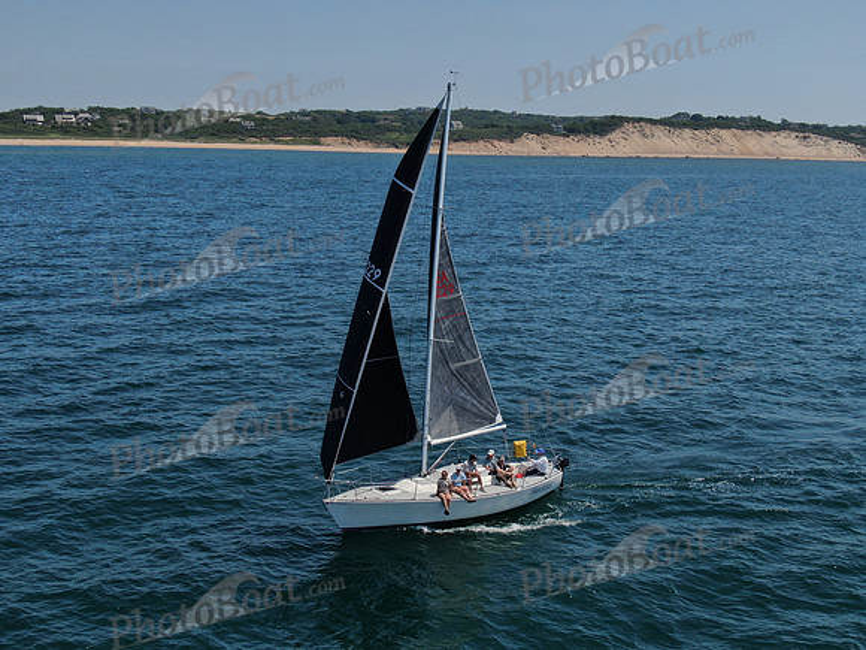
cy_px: 325
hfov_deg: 39.7
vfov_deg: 30.3
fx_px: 1201
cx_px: 433
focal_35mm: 48
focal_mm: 8.6
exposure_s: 1/1250
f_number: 3.8
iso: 100
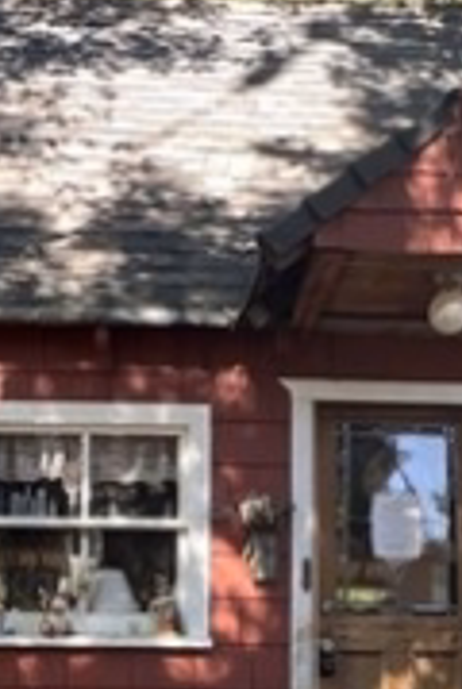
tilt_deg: +7.5
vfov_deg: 40.1
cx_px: 142
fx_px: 844
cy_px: 658
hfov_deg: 30.3
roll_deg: +0.3
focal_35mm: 44
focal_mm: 1.57
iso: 64
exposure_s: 1/99
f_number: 1.8
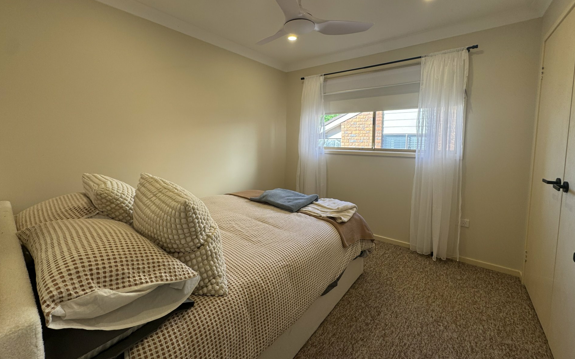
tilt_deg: -4.3
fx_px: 235
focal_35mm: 15
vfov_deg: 74.5
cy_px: 158
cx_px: 287
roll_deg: -0.1
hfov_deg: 101.5
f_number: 2.2
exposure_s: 1/102
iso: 40
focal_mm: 2.22
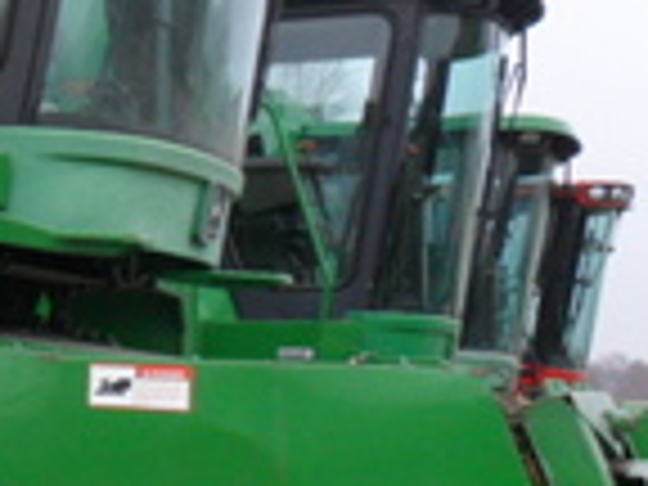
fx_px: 1909
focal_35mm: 102
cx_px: -495
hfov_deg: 16.4
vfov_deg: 14.5
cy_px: 238
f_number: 3.5
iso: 100
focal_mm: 4.9
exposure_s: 1/125
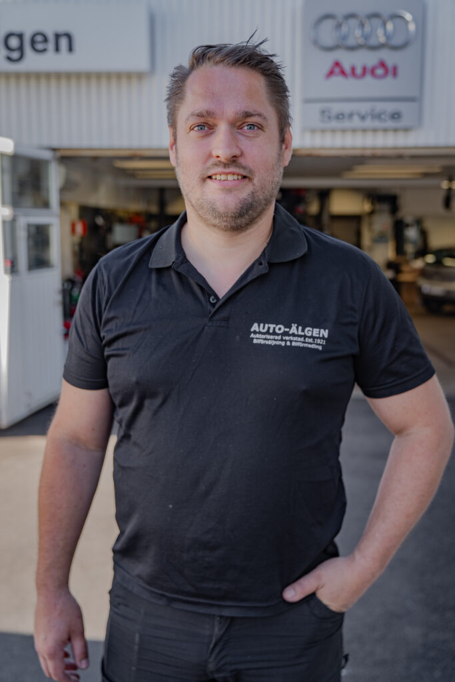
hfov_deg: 33.4
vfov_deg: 48.5
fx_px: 758
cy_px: 341
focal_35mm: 40
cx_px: 228
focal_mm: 40
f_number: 3.2
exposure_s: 1/160
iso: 100
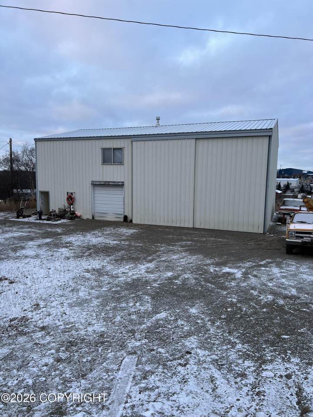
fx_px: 313
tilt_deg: -3.7
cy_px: 208
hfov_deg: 53.1
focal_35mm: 26
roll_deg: +1.3
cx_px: 156
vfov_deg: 67.3
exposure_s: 1/121
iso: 40
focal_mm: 5.7
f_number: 1.5
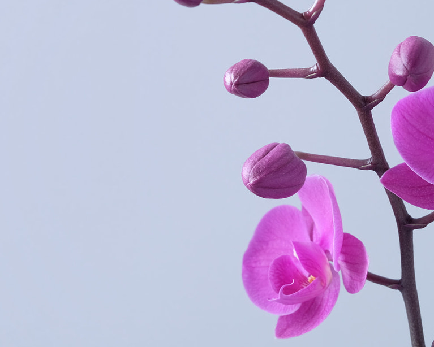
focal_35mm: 92
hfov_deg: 20.7
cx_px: 285
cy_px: 133
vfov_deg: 16.7
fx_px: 1182
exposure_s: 2
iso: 200
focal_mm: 31
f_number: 6.4
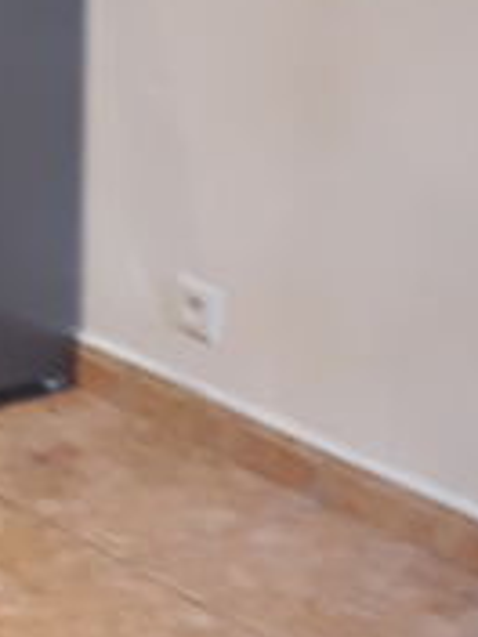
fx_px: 2817
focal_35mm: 153
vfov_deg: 12.2
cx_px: -58
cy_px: -384
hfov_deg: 9.6
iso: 200
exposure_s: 1/33
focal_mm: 3.71
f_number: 1.7
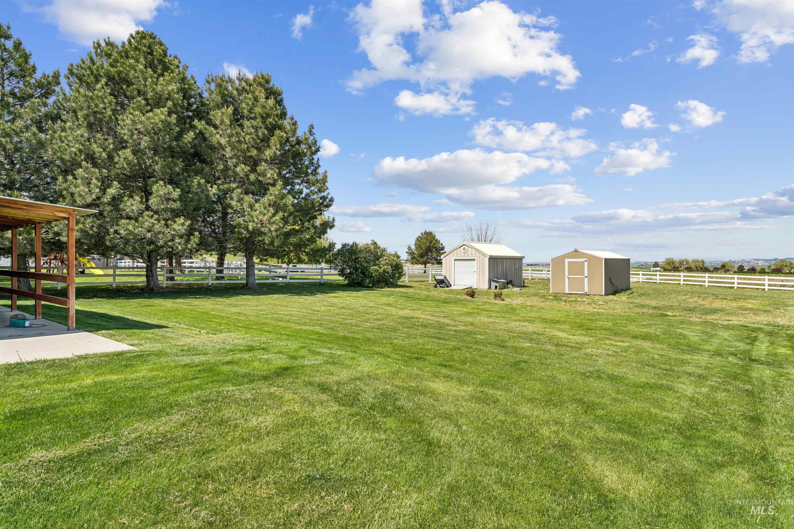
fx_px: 441
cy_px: 264
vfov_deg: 61.9
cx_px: 397
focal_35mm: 20
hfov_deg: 84.0
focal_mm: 20
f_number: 13
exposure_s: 1/250
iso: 400
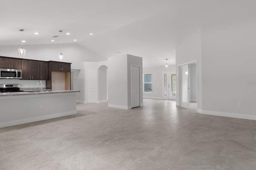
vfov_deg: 65.8
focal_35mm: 19
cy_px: 83
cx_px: 119
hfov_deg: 88.1
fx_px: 132
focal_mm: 11
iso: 320
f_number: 8
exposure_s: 1/3
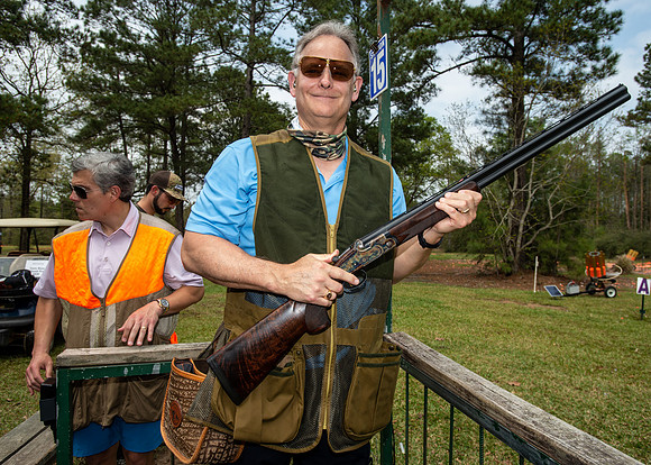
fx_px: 466
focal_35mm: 25
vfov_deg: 53.0
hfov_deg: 69.9
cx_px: 328
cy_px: 232
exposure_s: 1/200
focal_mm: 24
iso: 125
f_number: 6.3
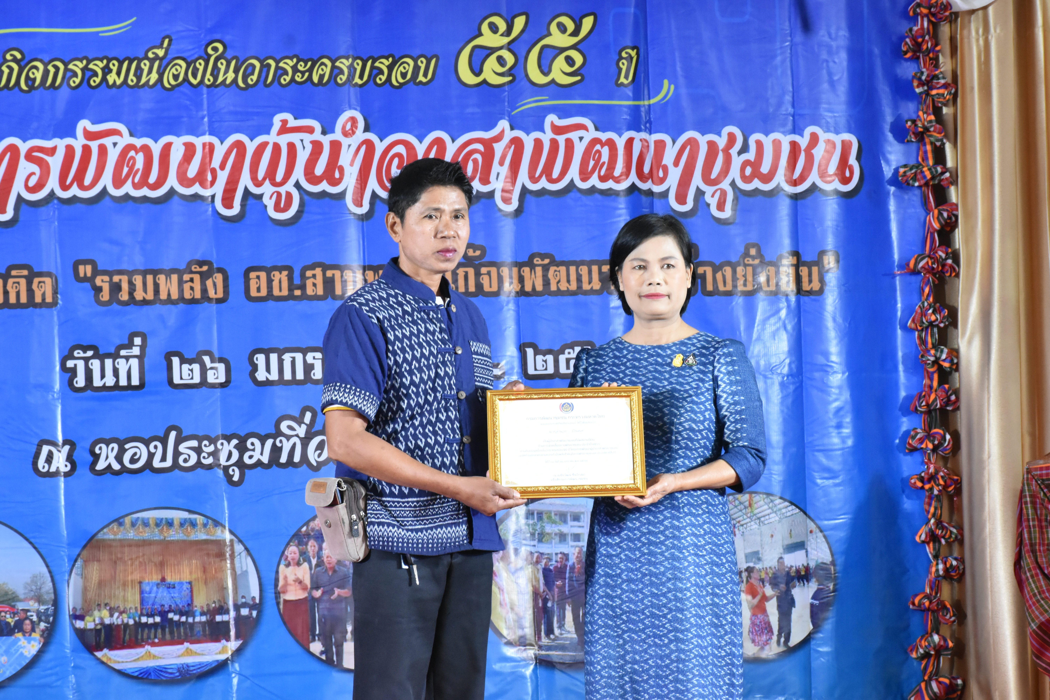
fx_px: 3281
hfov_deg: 18.2
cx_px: 525
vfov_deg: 12.2
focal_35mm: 112
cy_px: 350
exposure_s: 1/50
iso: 3200
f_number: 10
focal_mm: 75
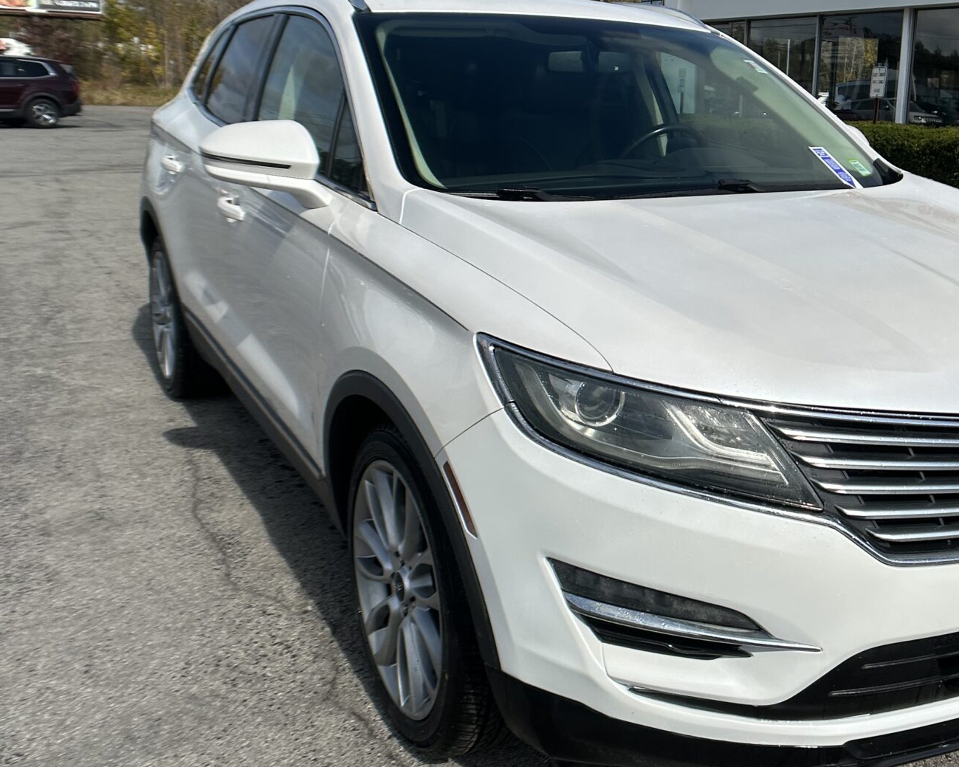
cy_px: 329
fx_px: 1419
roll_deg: -2.0
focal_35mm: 50
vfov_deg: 30.2
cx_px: 641
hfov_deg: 36.9
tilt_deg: -9.5
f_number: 1.5
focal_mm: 5.7
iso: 50
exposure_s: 1/6993
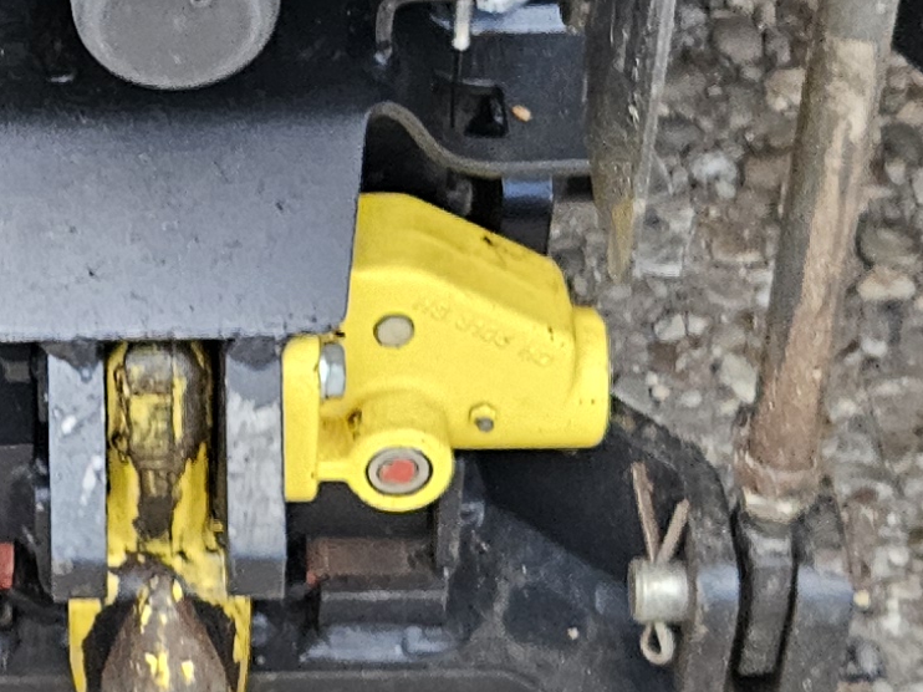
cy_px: 279
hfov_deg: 15.6
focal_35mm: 124
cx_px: -7
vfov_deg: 11.9
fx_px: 3305
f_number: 1.8
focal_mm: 5.4
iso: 160
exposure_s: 1/180
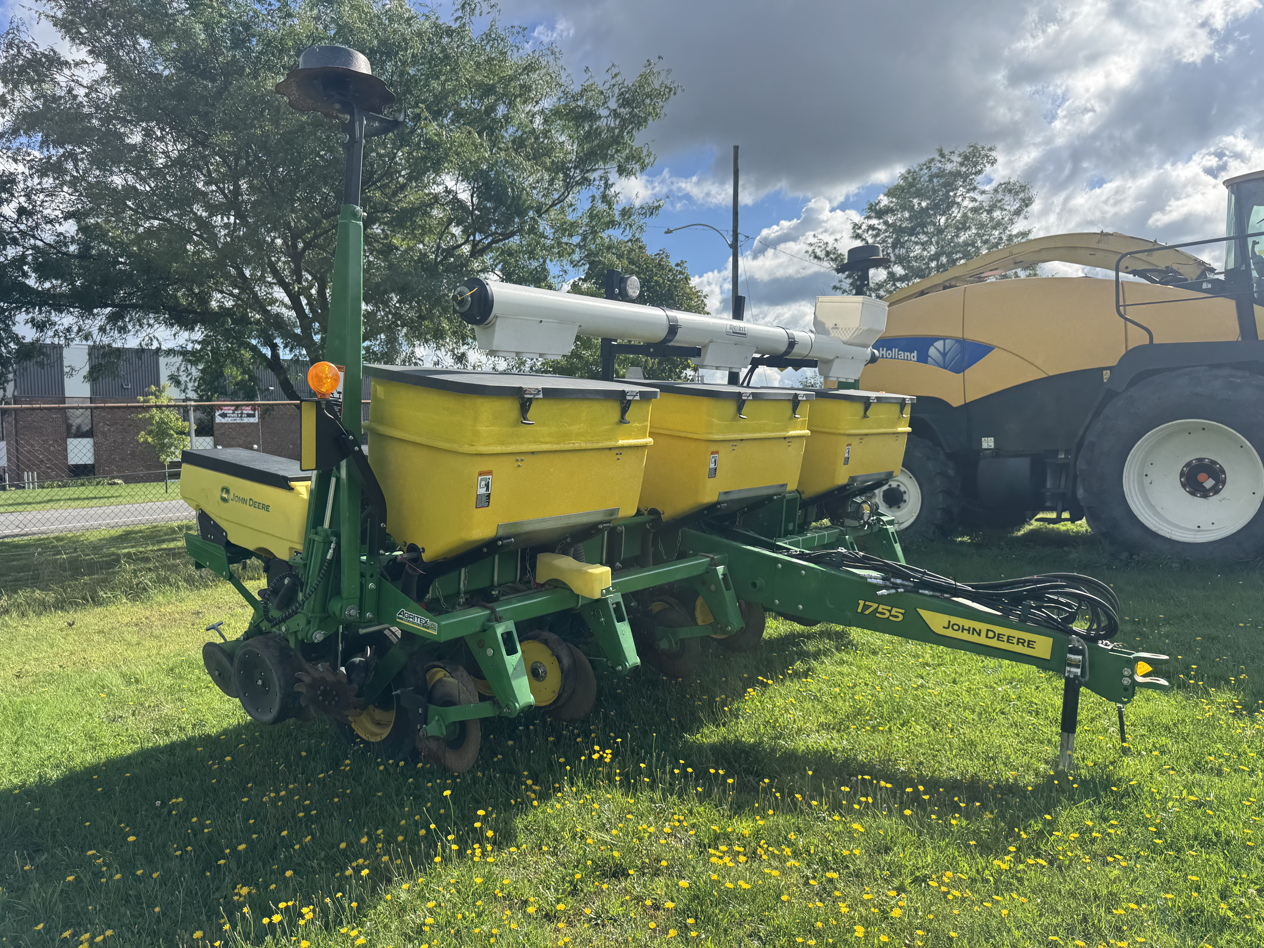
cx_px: 632
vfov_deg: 56.8
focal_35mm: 24
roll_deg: +2.9
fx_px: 876
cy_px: 474
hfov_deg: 71.6
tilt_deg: -0.6
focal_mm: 6.76
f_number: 1.78
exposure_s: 1/2833
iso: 80
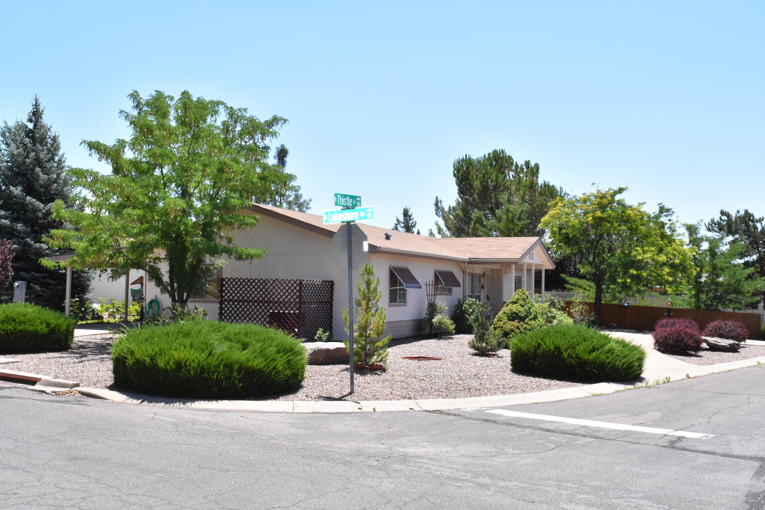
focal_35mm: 36
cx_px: 382
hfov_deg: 53.1
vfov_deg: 36.9
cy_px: 255
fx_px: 765
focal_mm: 24
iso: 1600
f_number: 25
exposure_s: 1/250
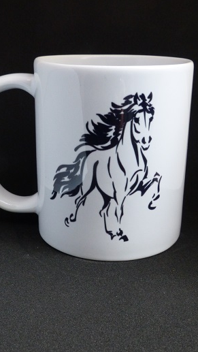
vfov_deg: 44.6
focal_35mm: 46
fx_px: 429
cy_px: 176
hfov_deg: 26.0
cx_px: 97
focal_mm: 7.6
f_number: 5
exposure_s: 1/20
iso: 400
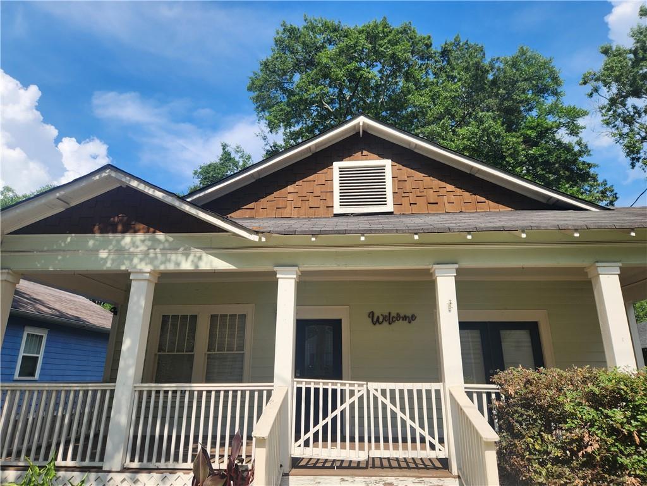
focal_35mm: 23
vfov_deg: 58.9
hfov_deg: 73.9
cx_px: 324
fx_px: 430
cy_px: 243
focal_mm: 5.4
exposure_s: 1/1789
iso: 20
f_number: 1.8
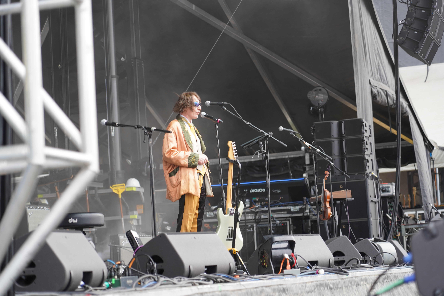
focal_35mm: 105
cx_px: 222
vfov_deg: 13.0
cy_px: 148
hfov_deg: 19.5
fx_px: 1295
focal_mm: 105
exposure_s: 1/125
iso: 200
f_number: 4
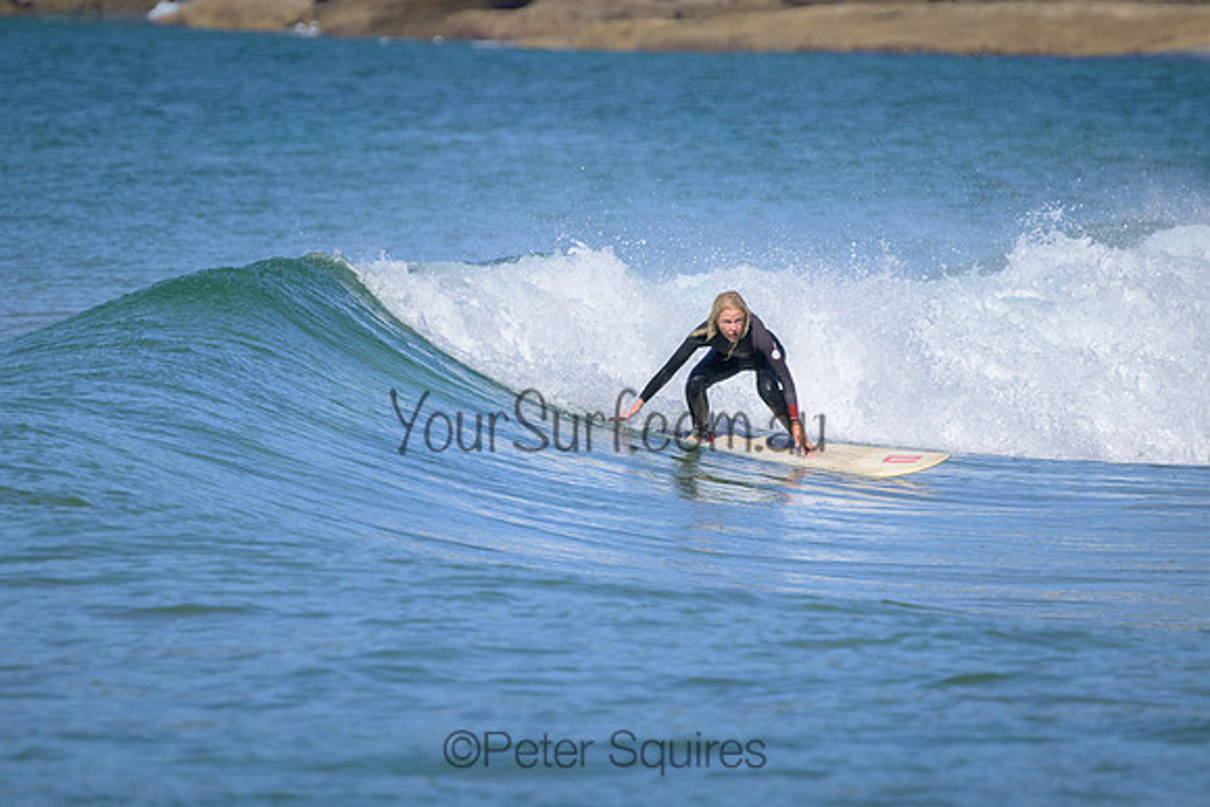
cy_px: 404
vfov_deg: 2.0
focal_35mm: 700
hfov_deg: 2.9
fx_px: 23532
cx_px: 605
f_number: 11
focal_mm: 700
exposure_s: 1/2000
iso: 900
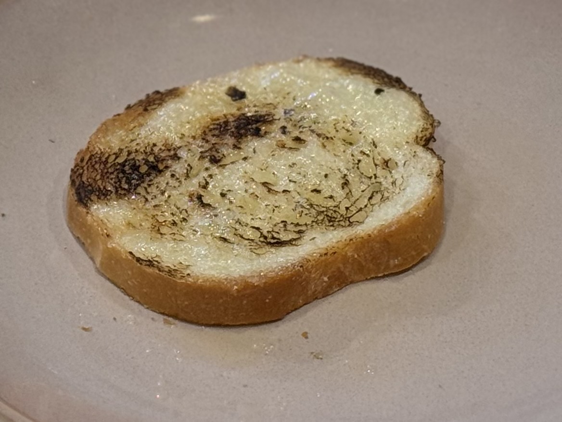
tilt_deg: -37.8
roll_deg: +0.0
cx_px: 281
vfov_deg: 30.3
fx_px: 779
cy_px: 211
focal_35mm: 48
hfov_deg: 39.7
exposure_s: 1/119
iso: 100
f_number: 1.78
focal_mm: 6.76
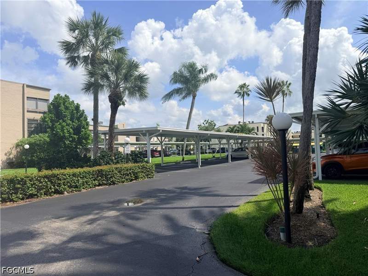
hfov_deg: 71.6
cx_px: 184
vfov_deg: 56.8
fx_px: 255
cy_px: 138
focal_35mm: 24
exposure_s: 1/7353
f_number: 1.78
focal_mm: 6.76
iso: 80
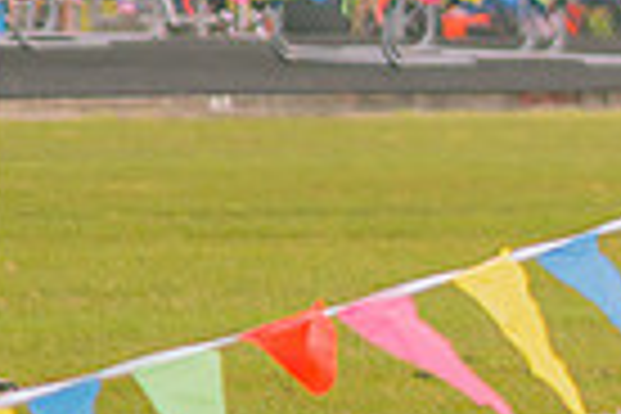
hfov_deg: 1.9
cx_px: 984
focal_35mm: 1069
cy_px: 63
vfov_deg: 1.3
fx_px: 18439
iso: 200
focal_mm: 120
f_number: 4
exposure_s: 1/200
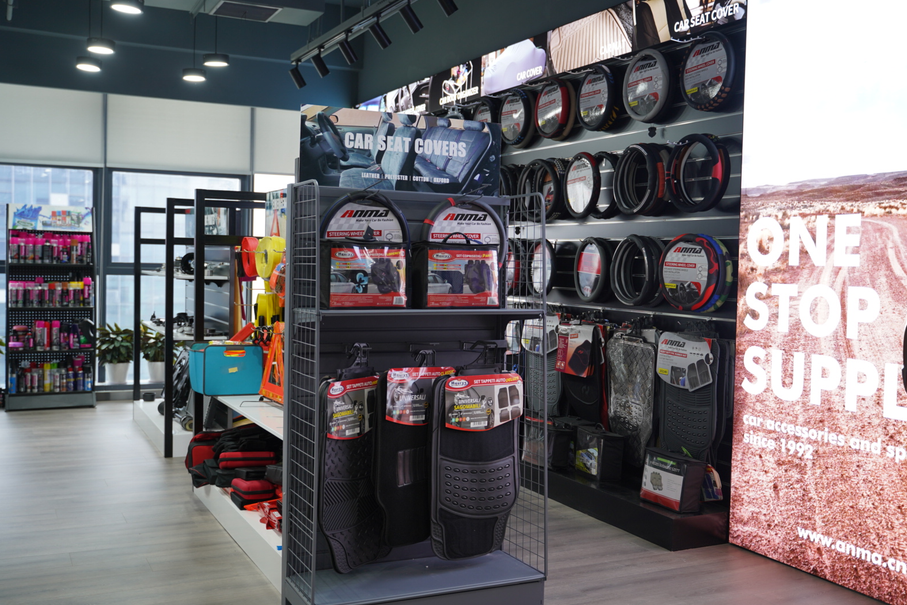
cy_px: 305
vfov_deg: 35.1
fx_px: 957
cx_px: 463
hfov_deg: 50.7
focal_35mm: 38
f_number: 3.2
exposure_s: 1/50
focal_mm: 37
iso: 200
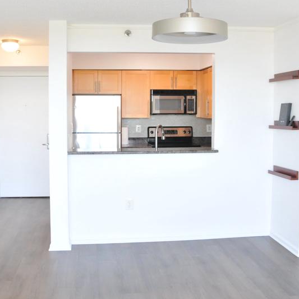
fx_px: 430
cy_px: 127
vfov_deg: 38.3
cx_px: 139
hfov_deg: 38.3
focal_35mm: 44
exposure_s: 1/125
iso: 1000
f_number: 4
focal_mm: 18
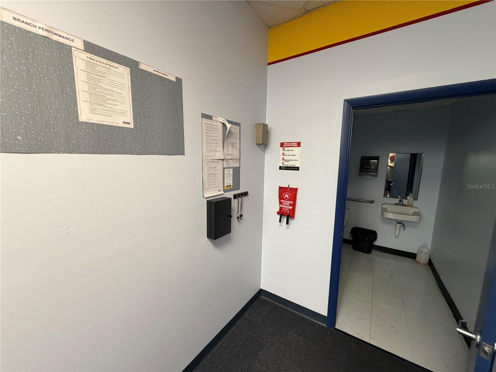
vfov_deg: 85.7
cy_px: 186
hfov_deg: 102.1
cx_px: 248
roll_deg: -1.4
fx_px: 201
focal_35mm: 14
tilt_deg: -6.4
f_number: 2.2
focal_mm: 2.22
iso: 400
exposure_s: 1/60
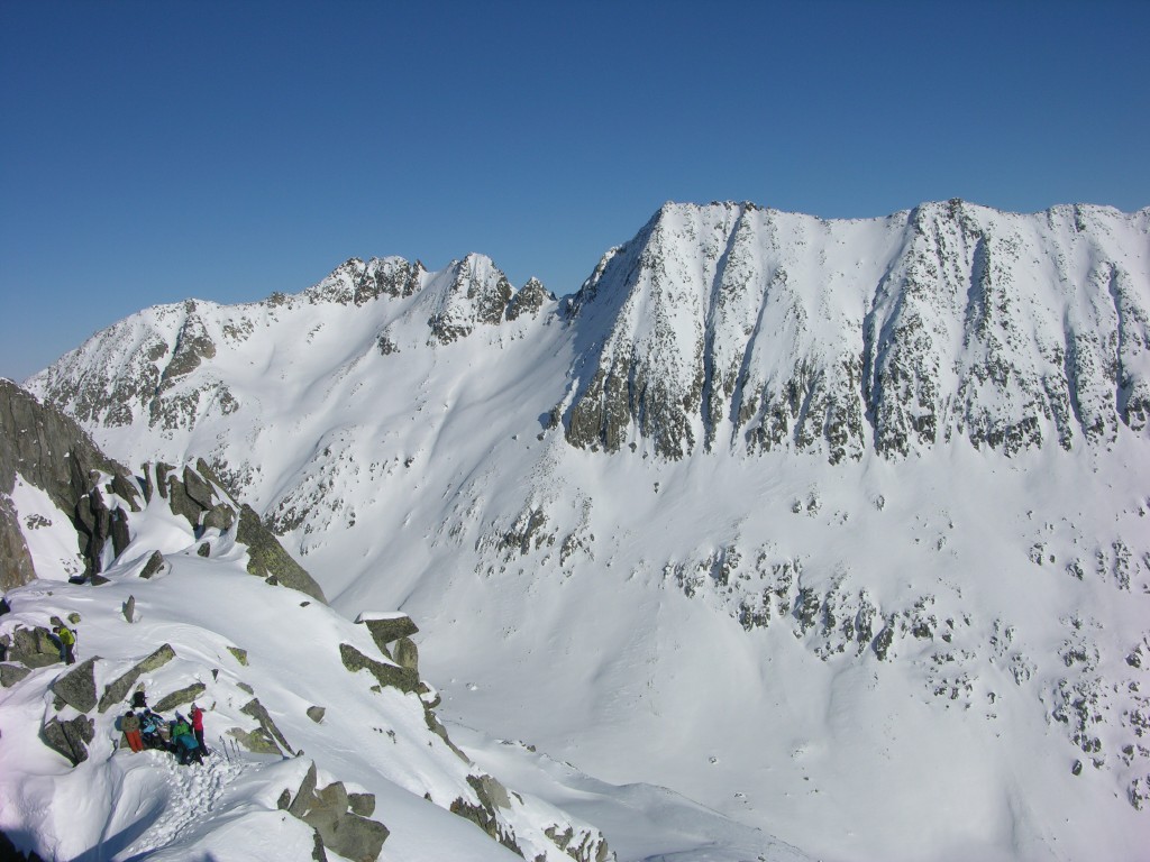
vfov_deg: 40.7
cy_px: 431
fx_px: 1163
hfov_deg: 52.6
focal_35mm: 35
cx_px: 575
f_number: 8
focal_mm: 8.9
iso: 50
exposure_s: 1/488
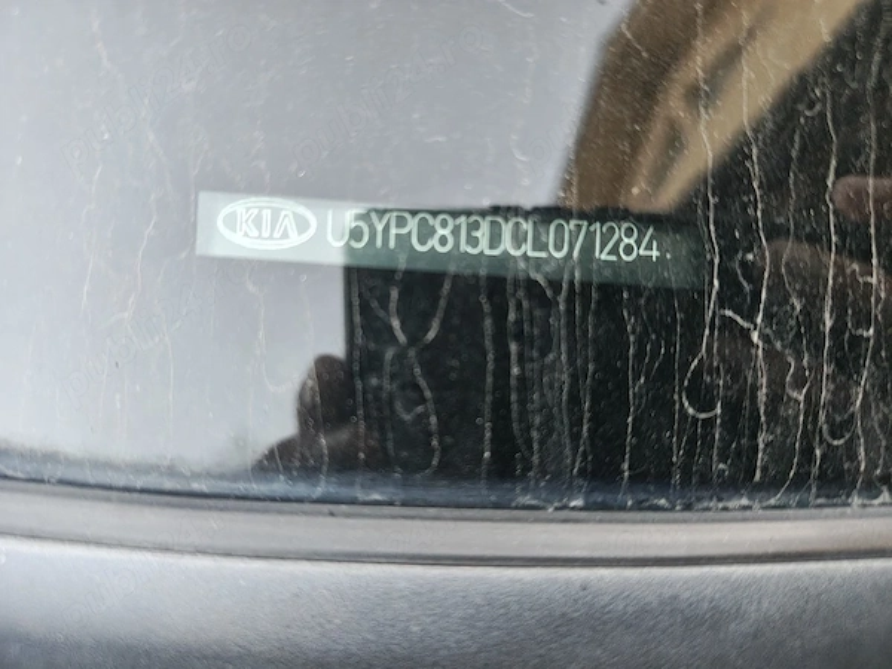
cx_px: 446
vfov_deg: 58.9
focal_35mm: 23
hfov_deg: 73.9
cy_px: 334
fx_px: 593
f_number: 1.6
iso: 763
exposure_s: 1/38.5
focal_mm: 6.57
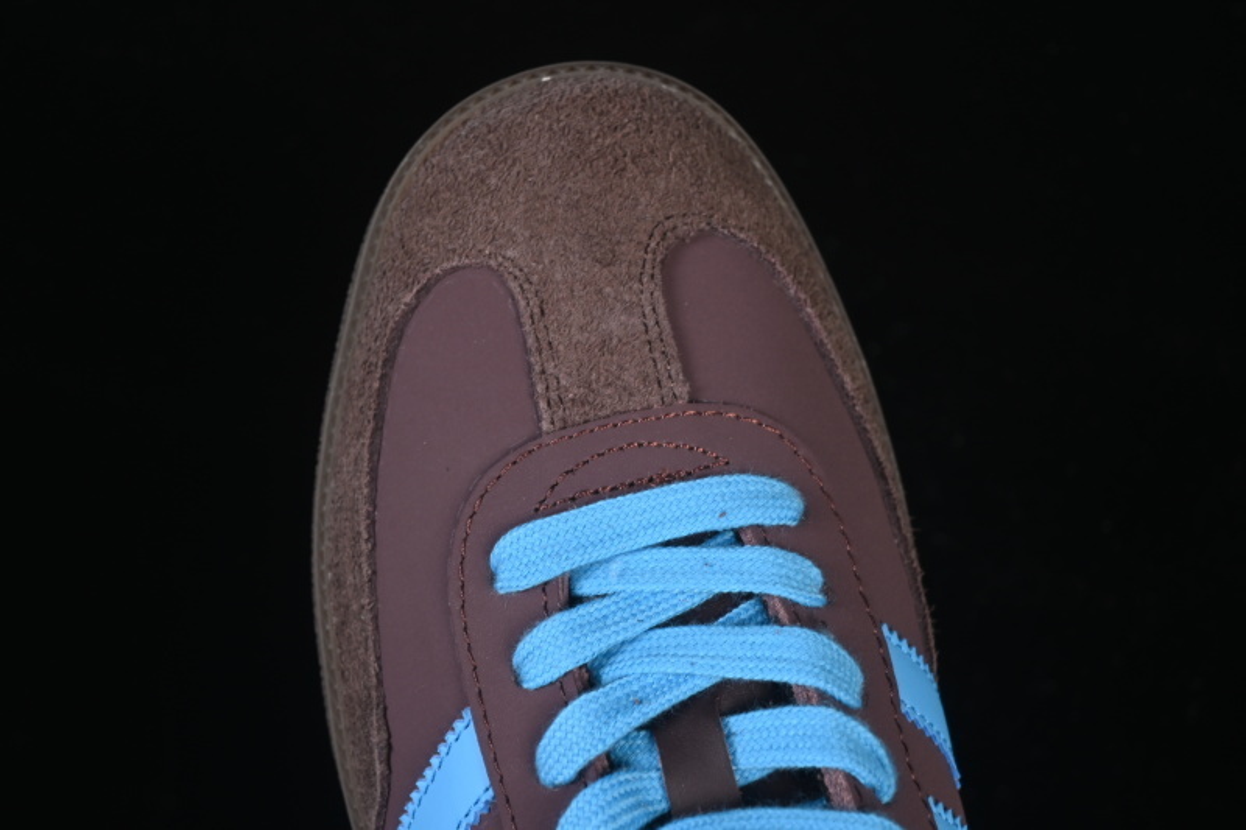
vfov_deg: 18.2
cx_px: 623
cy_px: 415
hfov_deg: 27.0
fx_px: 2595
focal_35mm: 75
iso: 160
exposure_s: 1/60
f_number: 6.3
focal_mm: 50
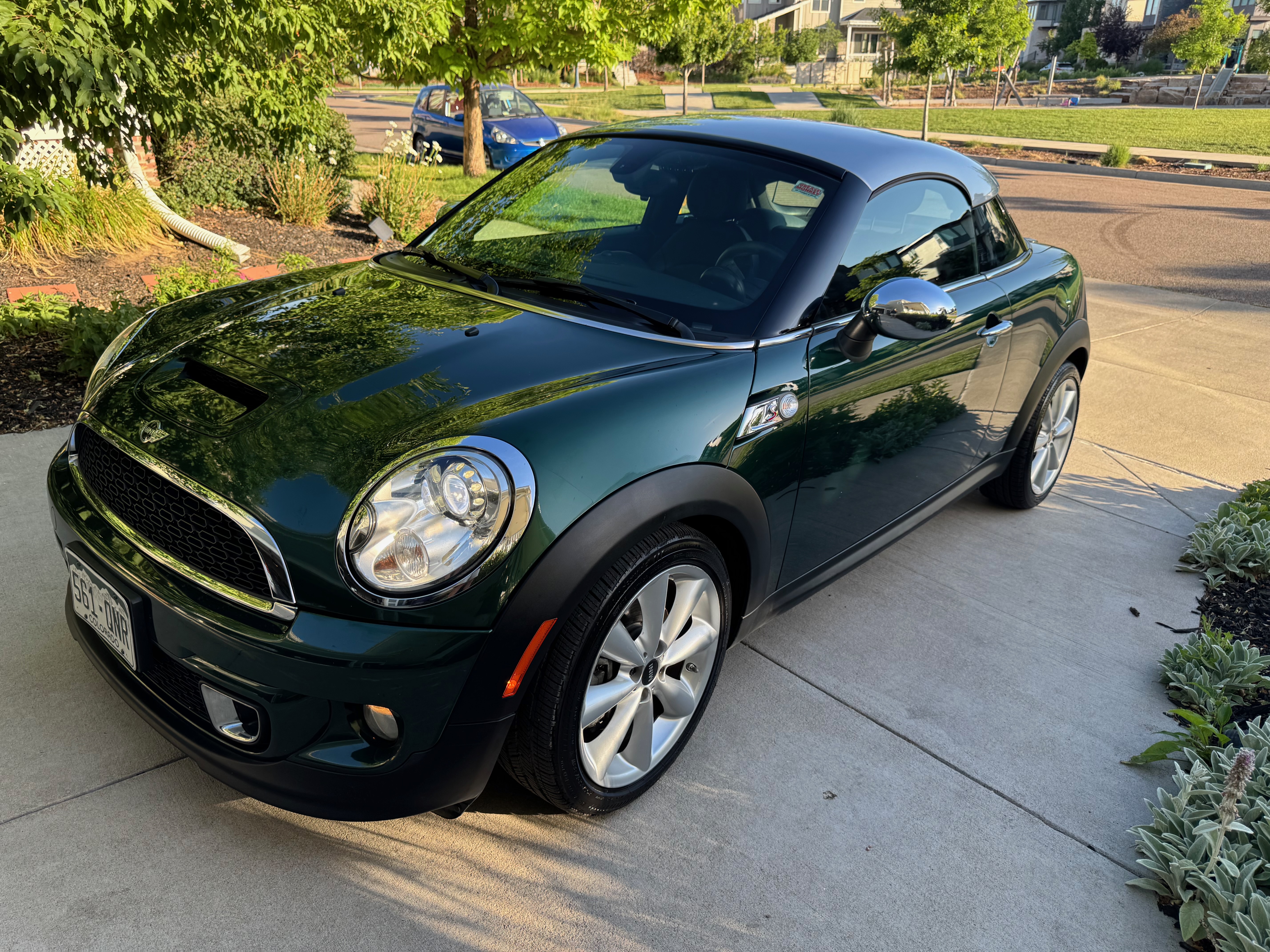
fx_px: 881
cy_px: 476
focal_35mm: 24
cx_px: 635
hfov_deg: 71.6
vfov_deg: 56.8
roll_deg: +0.4
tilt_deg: -24.6
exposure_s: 1/544
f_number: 1.78
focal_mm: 6.76
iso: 80
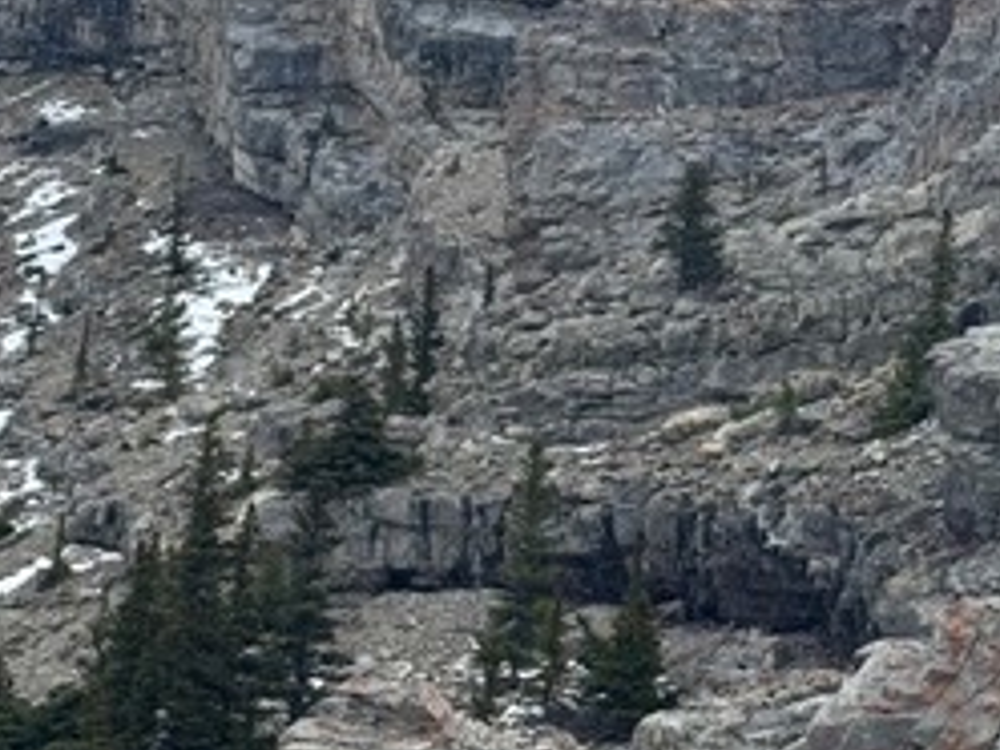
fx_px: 3727
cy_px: 675
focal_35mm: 129
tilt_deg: +16.3
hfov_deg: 15.3
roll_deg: -4.7
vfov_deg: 11.4
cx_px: 540
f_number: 1.78
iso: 100
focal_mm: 6.76
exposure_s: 1/3378
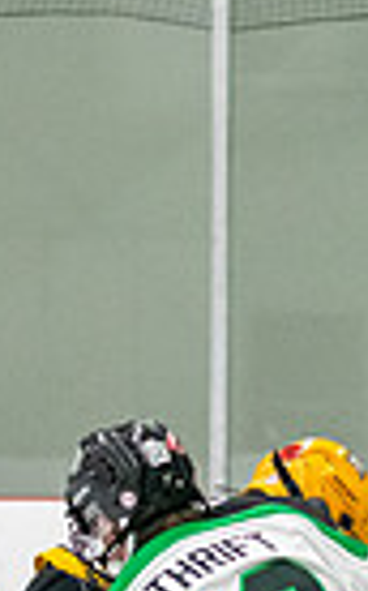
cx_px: 824
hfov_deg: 2.7
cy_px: 760
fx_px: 7686
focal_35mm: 478
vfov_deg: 4.4
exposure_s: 1/800
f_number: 2.8
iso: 4000
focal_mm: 75
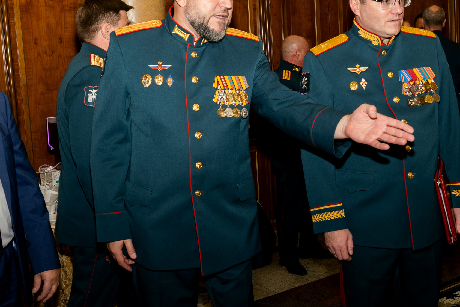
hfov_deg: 41.9
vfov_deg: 28.6
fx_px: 601
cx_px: 232
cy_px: 129
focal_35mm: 47
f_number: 4
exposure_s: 1/125
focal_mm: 16
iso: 500
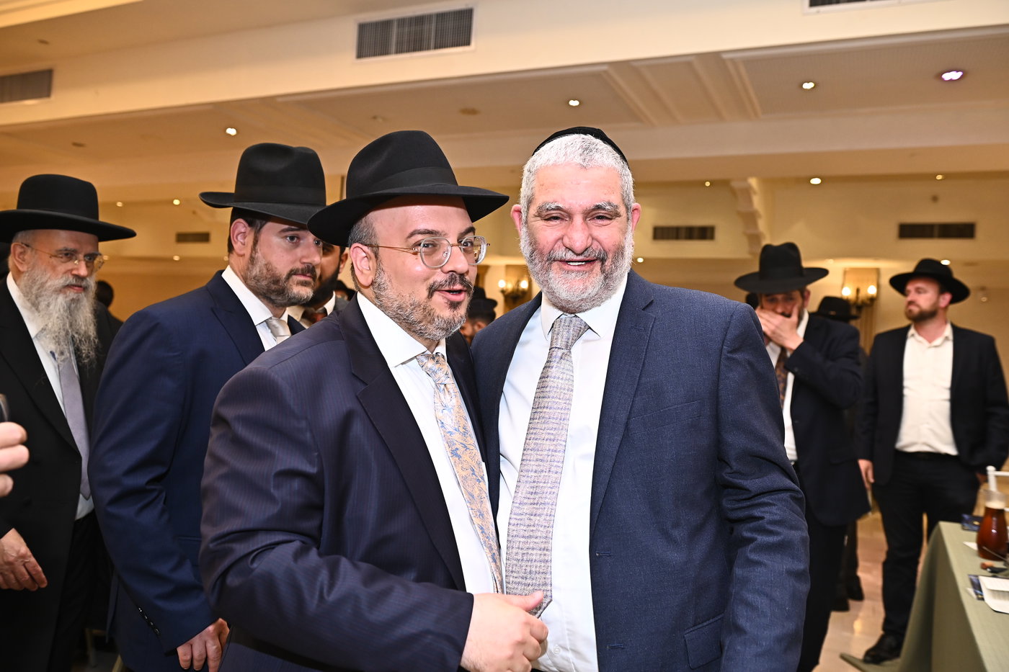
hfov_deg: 63.7
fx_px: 813
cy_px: 336
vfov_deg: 45.0
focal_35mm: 29
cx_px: 504
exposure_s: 1/200
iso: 1250
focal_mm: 29
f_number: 4
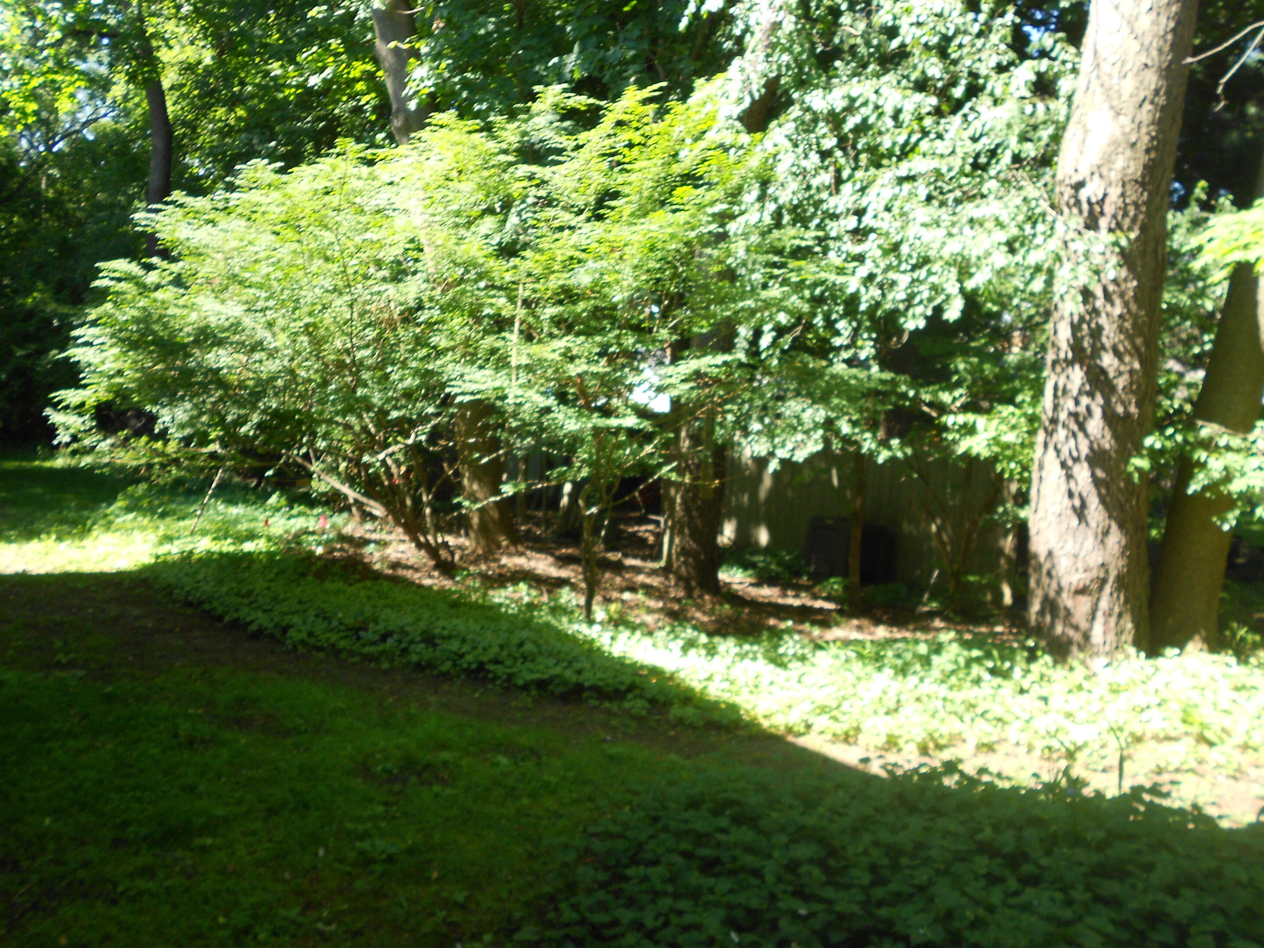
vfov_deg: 46.8
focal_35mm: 30
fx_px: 1095
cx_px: 649
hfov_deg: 60.0
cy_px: 463
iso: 80
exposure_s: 1/100
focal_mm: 5.1
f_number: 3.4
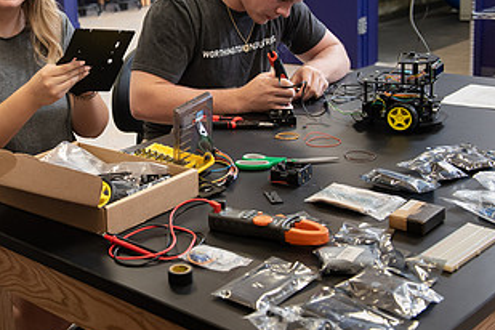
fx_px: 825
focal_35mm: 60
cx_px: 91
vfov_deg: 22.5
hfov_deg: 32.4
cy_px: 99
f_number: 4.5
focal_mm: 32
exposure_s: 1/100
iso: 800
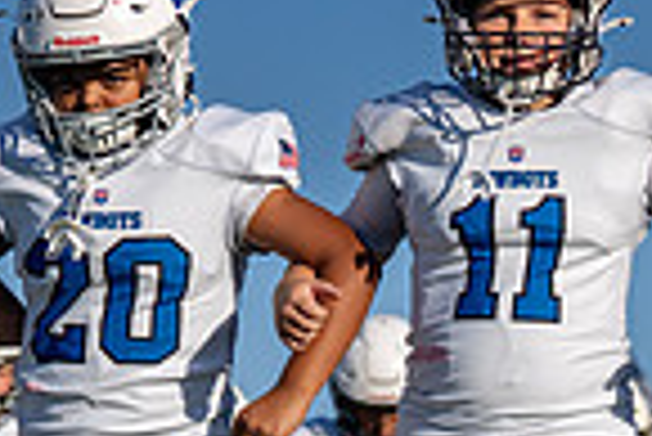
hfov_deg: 6.3
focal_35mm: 325
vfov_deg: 4.2
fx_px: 5892
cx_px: 781
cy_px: 543
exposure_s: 1/10000
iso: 250
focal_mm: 70
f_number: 2.8
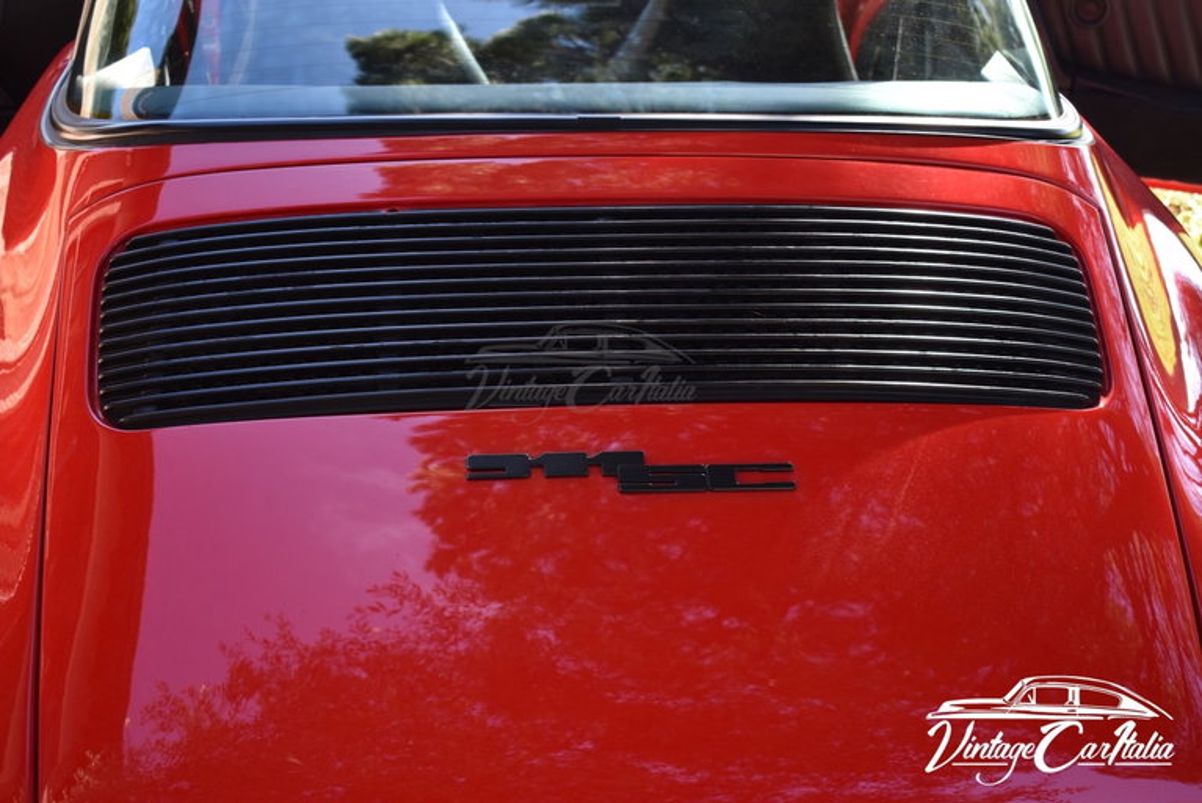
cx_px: 601
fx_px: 1453
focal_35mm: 44
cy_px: 402
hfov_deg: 44.9
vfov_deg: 30.9
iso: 400
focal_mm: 29
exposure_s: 1/250
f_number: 4.5
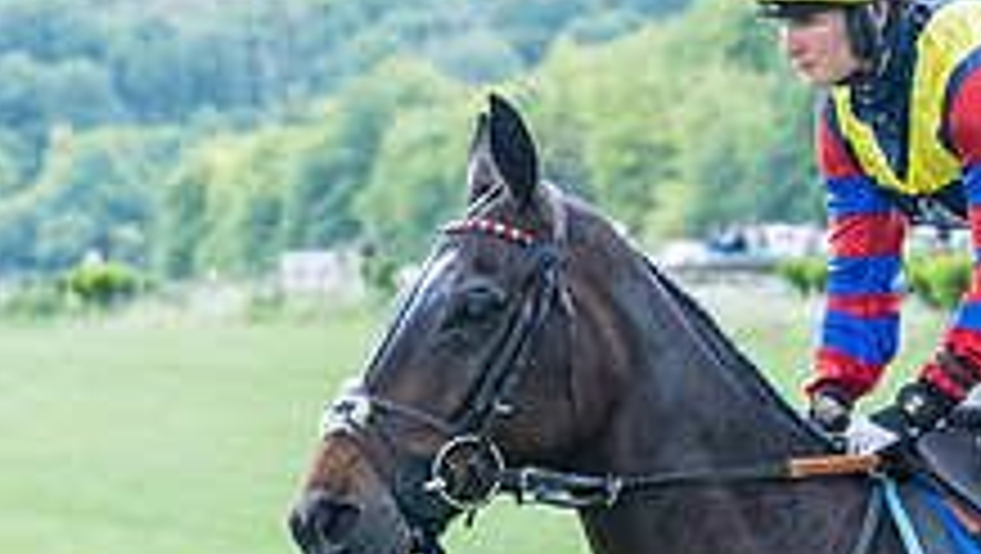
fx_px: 7289
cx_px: 1015
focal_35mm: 280
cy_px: 544
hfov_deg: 7.7
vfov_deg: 4.3
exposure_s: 1/1600
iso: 800
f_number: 4
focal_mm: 70
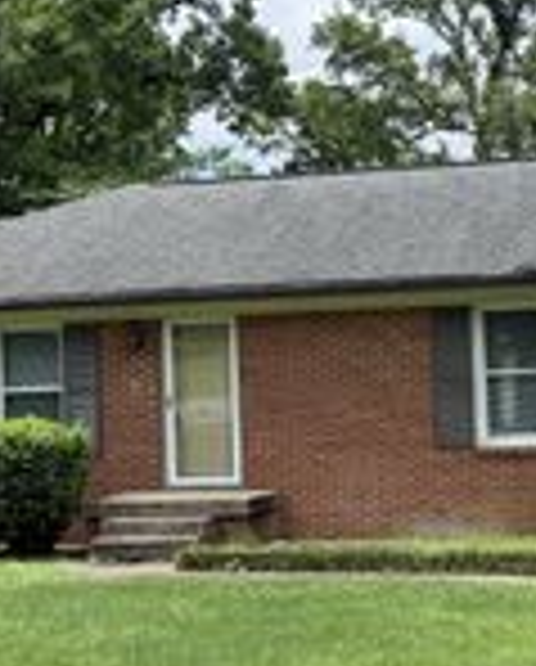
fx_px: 1562
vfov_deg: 24.1
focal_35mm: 79
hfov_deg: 19.4
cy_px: 326
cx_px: 387
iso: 100
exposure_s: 1/2169
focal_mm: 6.76
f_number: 1.78
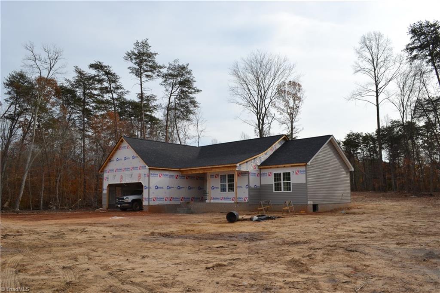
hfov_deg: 67.4
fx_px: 330
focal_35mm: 27
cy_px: 146
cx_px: 220
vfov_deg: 47.9
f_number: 9
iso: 100
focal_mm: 18
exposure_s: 1/200
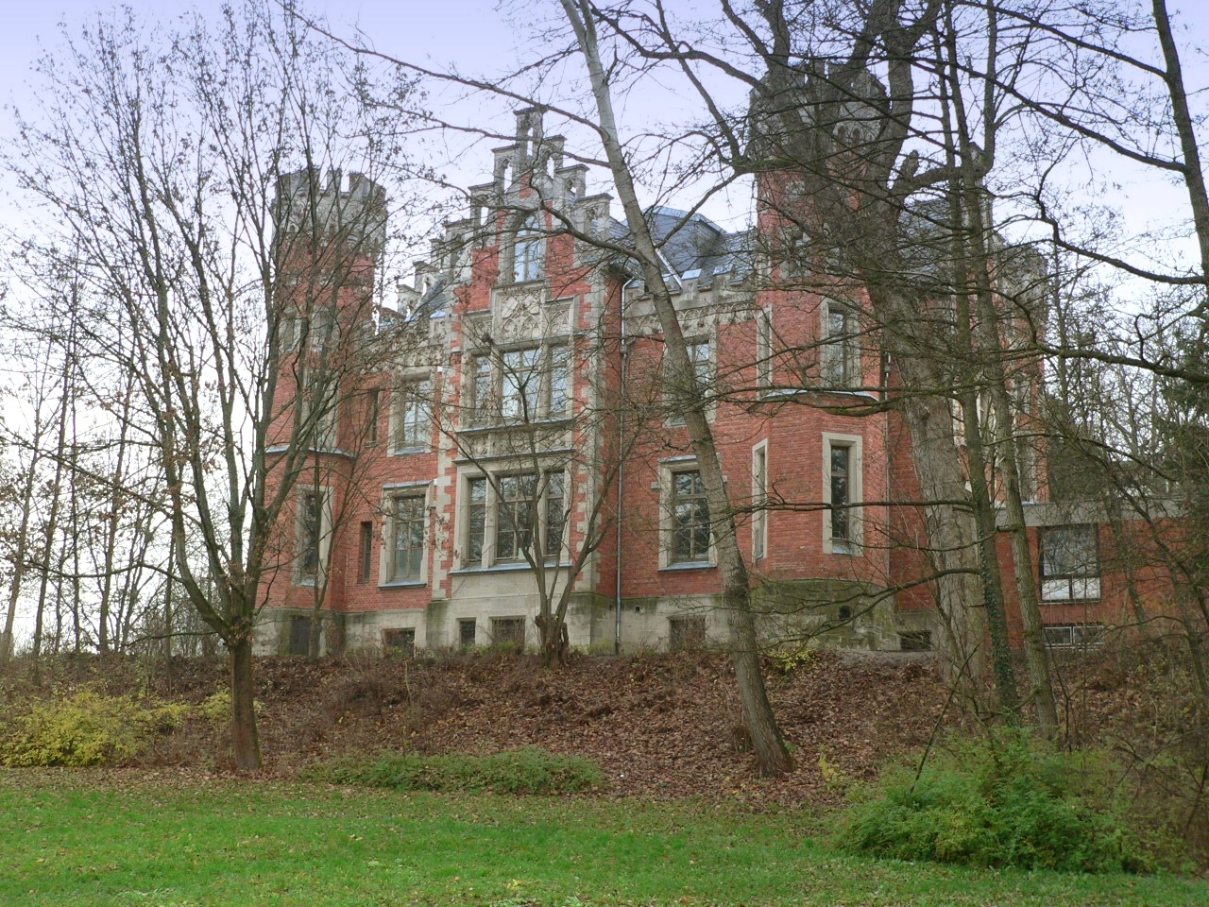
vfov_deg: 30.9
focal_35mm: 47
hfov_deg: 40.4
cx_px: 604
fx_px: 1642
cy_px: 454
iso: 150
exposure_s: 1/60
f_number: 2.8
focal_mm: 7.9
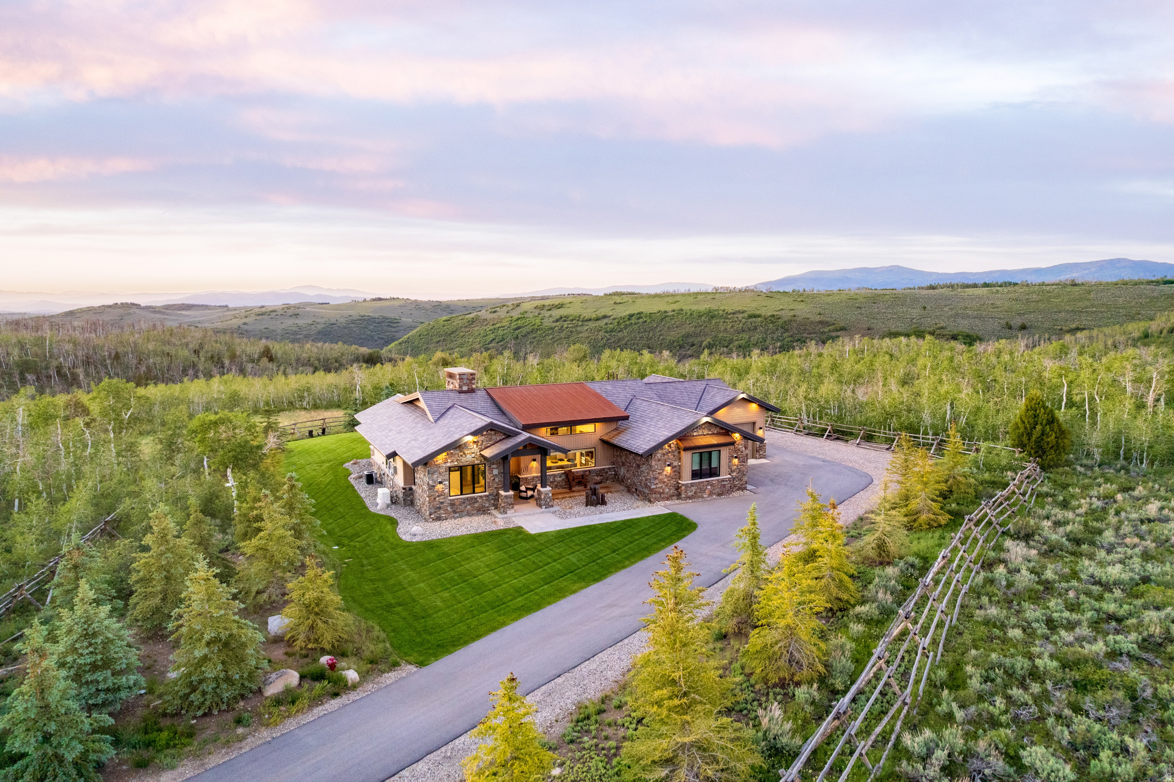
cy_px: 391
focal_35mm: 22
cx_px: 587
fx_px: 717
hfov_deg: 78.6
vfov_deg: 57.2
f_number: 2.8
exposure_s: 1/60
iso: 100
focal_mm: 8.38
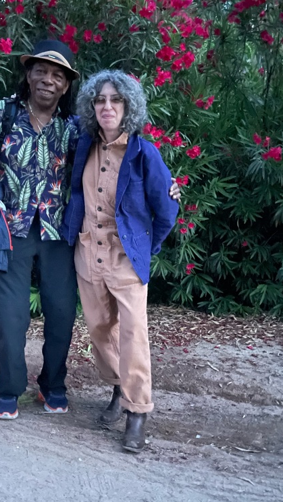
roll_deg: +1.0
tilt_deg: -5.0
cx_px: 82
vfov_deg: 58.0
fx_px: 453
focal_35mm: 34
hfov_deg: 34.2
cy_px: 245
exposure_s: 1/7
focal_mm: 4.2
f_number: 1.6
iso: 2000
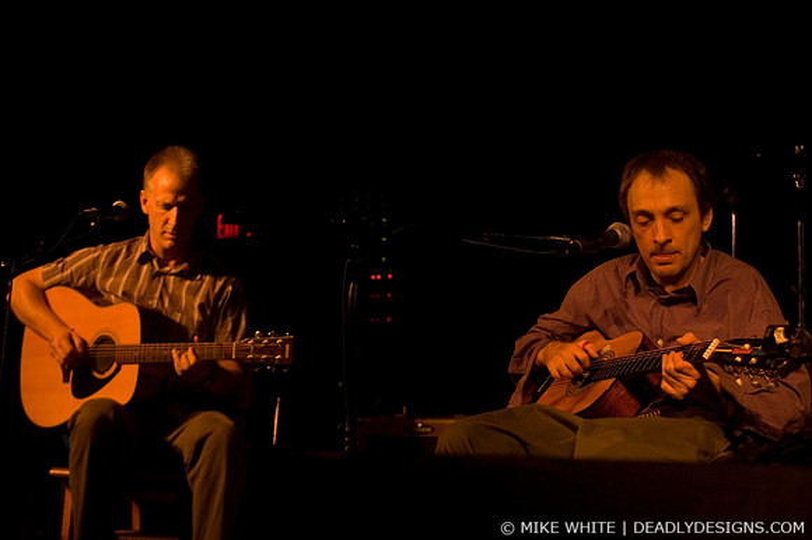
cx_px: 406
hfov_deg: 33.4
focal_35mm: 60
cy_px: 270
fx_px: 1353
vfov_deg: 22.6
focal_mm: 40
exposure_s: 1/50
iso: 800
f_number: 3.2
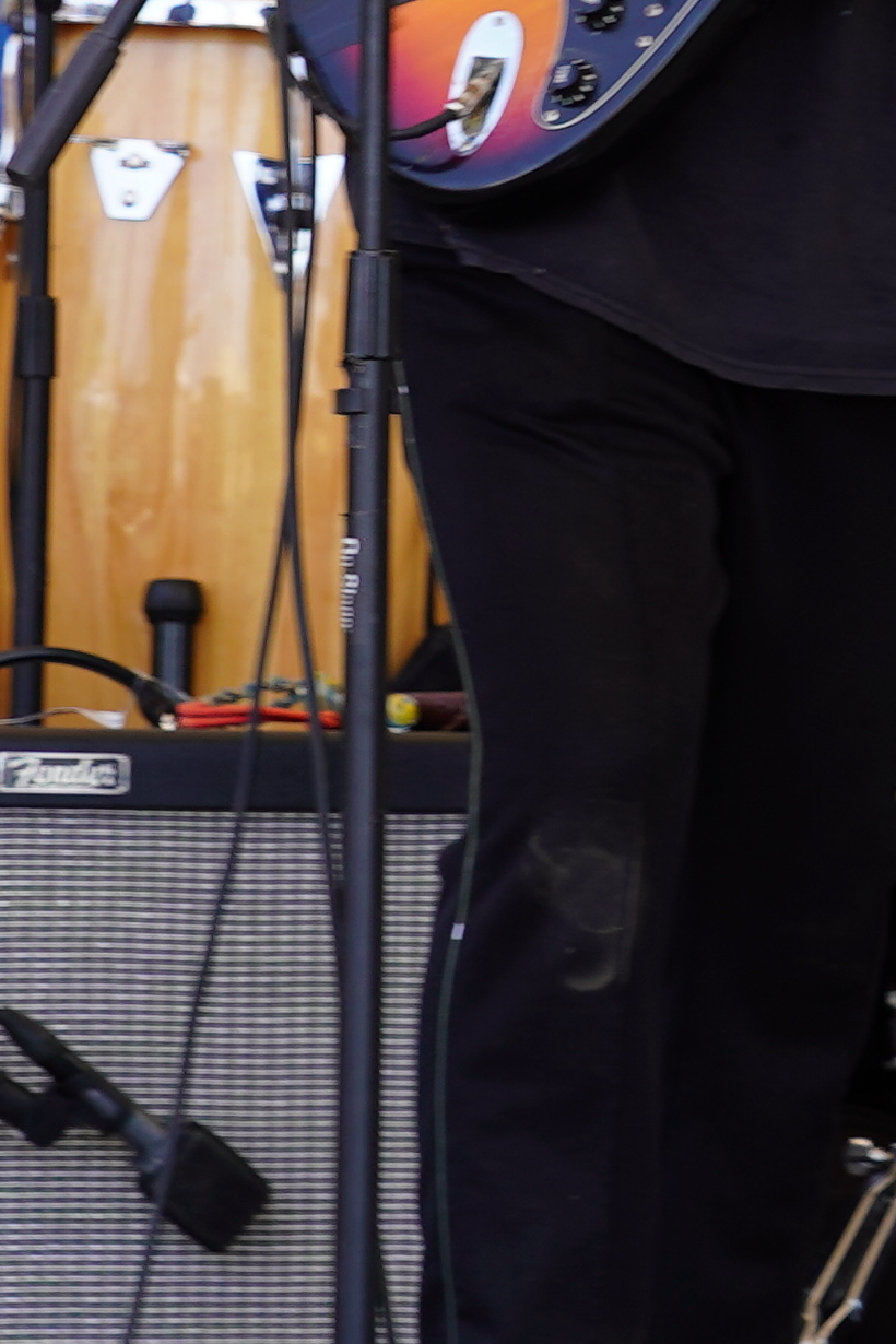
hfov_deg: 5.5
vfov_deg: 8.4
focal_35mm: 244
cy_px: -178
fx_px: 9109
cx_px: 1568
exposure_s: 1/100
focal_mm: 50
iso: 100
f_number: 6.3
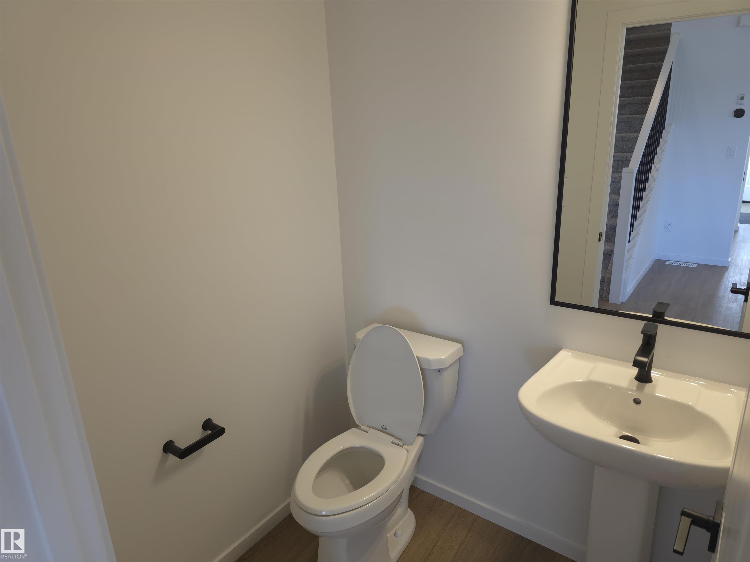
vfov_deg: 58.9
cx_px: 375
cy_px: 281
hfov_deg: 73.9
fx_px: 498
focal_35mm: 23
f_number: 1.7
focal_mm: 6.3
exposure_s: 1/60
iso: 64
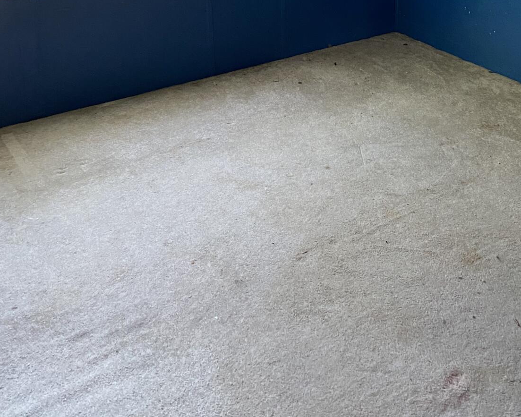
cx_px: 325
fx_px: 709
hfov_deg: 40.1
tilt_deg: -14.4
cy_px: -16
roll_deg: +0.8
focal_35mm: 46
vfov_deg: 30.1
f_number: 1.8
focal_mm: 4.25
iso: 400
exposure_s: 1/44
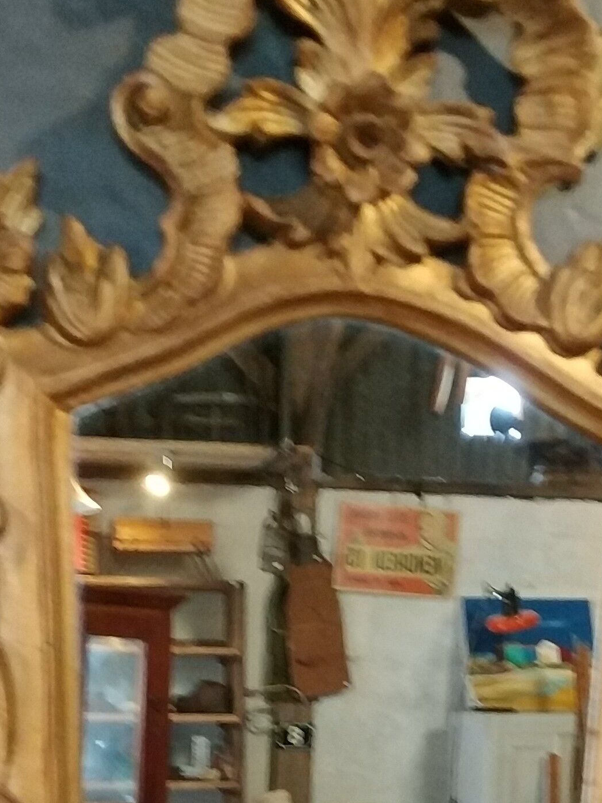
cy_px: 697
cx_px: 366
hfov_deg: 21.3
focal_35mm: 69
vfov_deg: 27.3
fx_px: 1600
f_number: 1.9
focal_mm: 3.94
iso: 800
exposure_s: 1/20
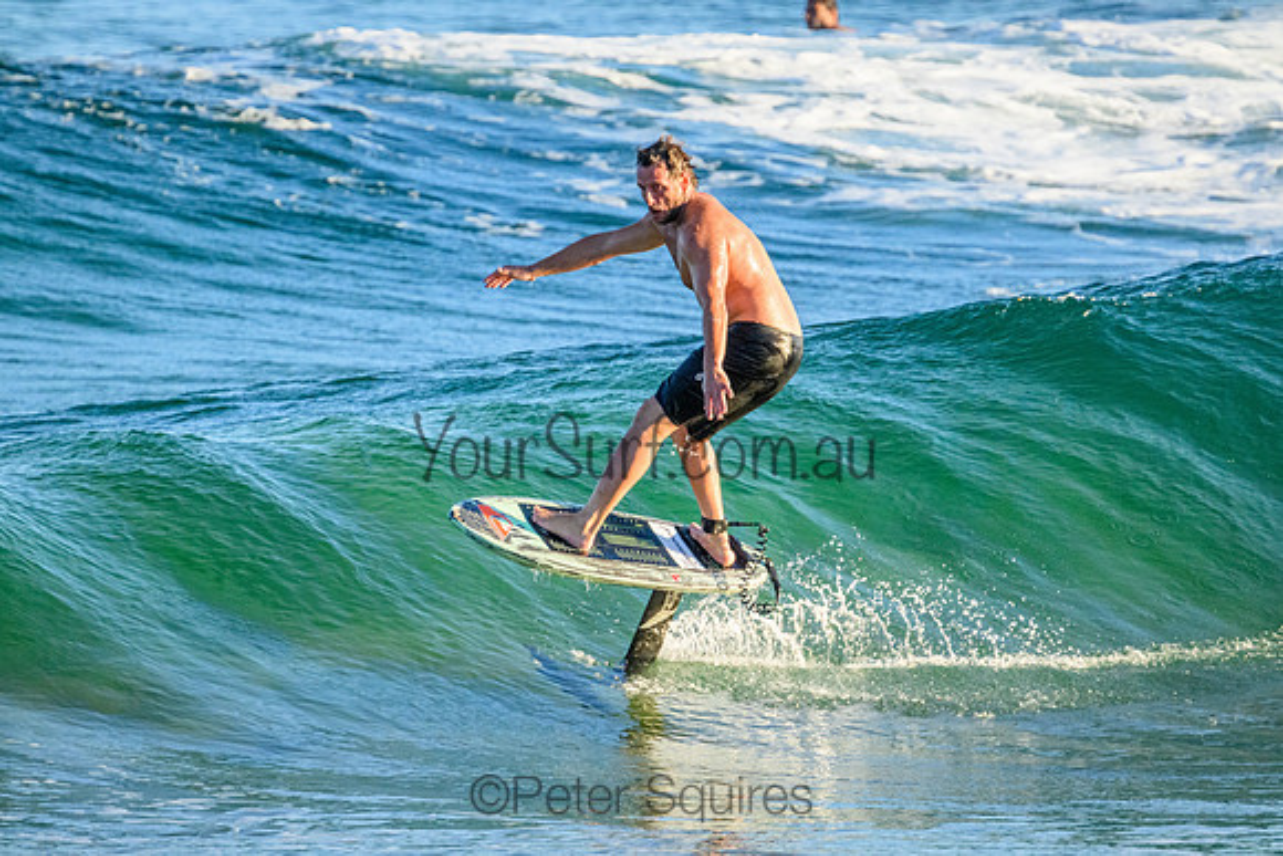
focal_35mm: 800
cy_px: 428
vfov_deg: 1.7
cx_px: 642
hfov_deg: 2.6
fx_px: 28516
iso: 4500
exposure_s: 1/2000
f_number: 11
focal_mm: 800
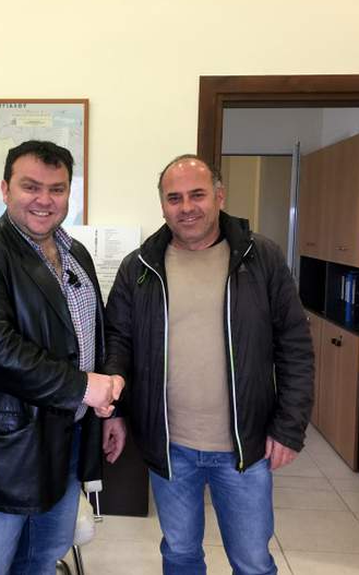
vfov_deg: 47.2
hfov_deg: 29.9
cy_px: 283
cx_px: 82
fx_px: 658
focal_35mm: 42
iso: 64
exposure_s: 1/33
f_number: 2.2
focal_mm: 4.15
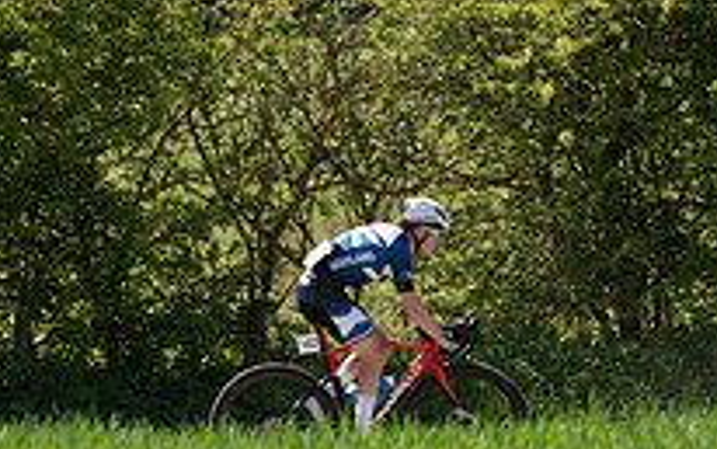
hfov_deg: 3.6
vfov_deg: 2.3
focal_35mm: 575
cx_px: -59
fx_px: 11242
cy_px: 273
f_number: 5.6
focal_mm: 200
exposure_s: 1/1000
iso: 320
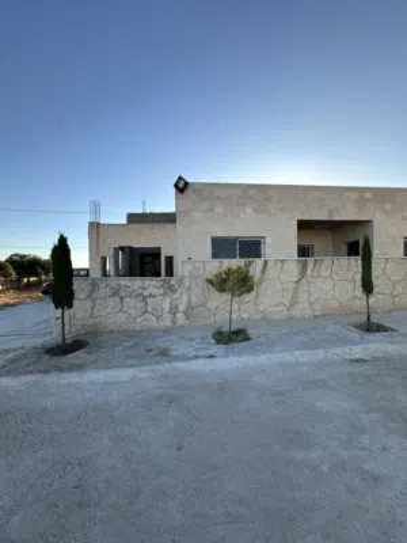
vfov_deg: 102.1
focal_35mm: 14
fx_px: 219
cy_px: 272
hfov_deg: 85.7
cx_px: 204
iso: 40
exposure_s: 1/754
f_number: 2.2
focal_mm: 2.22
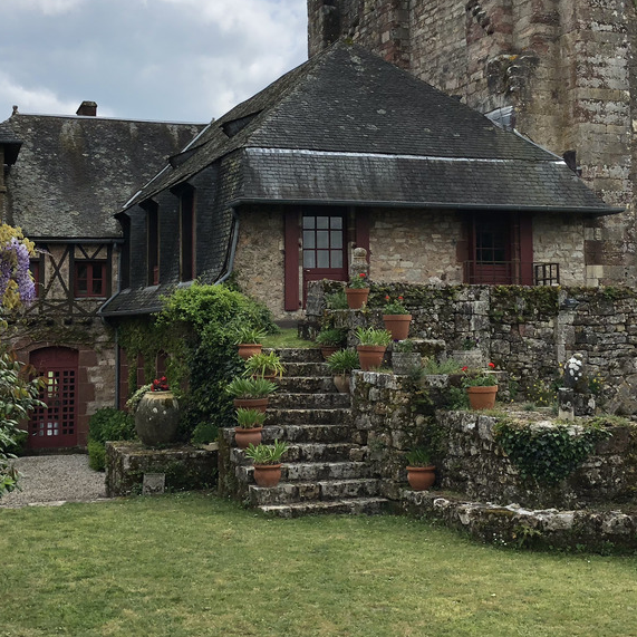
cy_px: 235
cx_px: 344
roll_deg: +1.7
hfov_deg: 32.8
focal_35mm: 52
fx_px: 1083
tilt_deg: +5.3
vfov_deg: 32.6
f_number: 1.8
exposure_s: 1/1779
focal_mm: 4
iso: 20
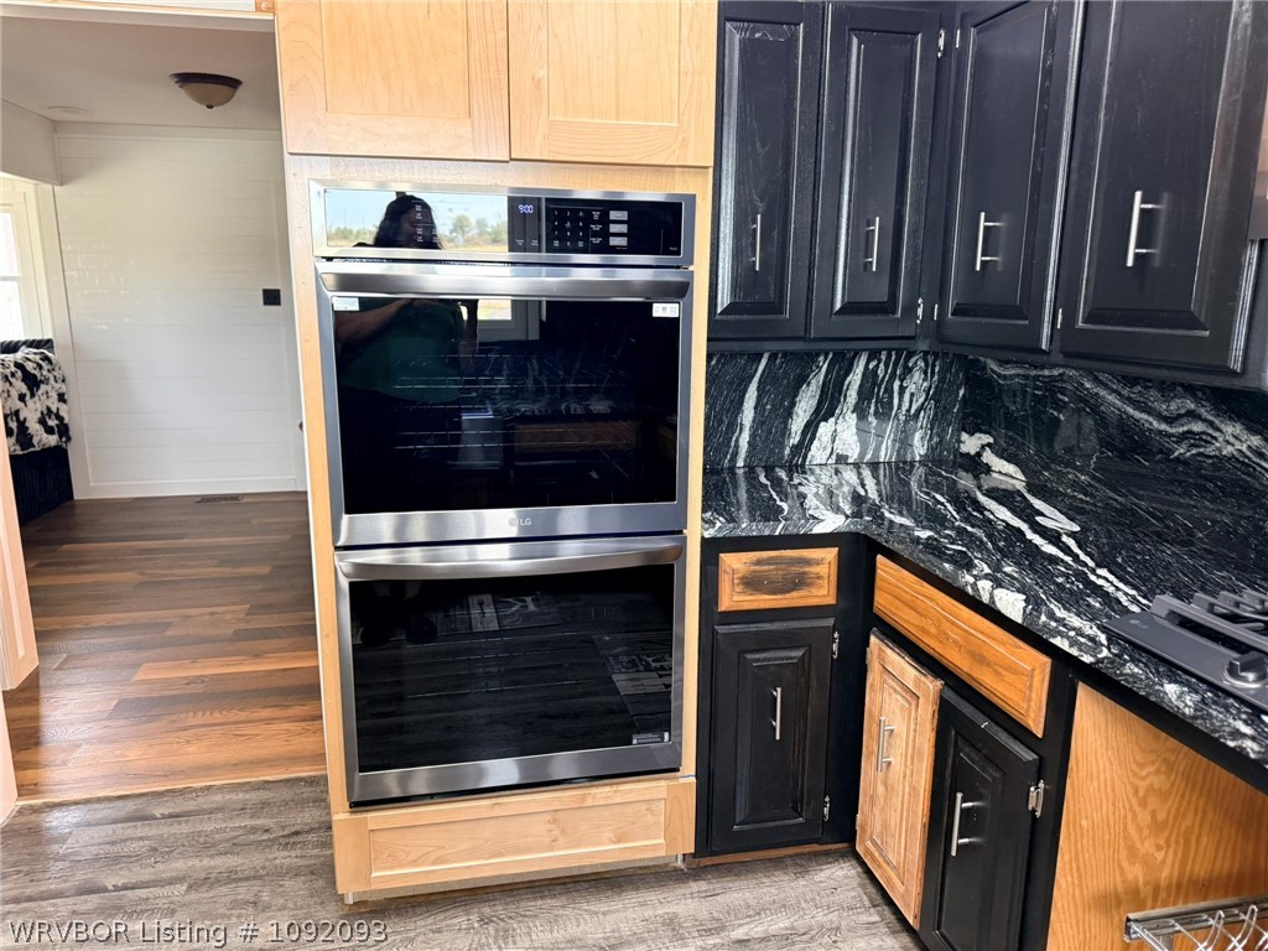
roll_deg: +0.0
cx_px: 634
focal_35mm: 24
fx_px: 879
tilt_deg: -11.8
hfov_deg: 71.6
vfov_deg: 56.8
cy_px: 476
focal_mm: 6.76
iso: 320
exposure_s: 1/60
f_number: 1.78
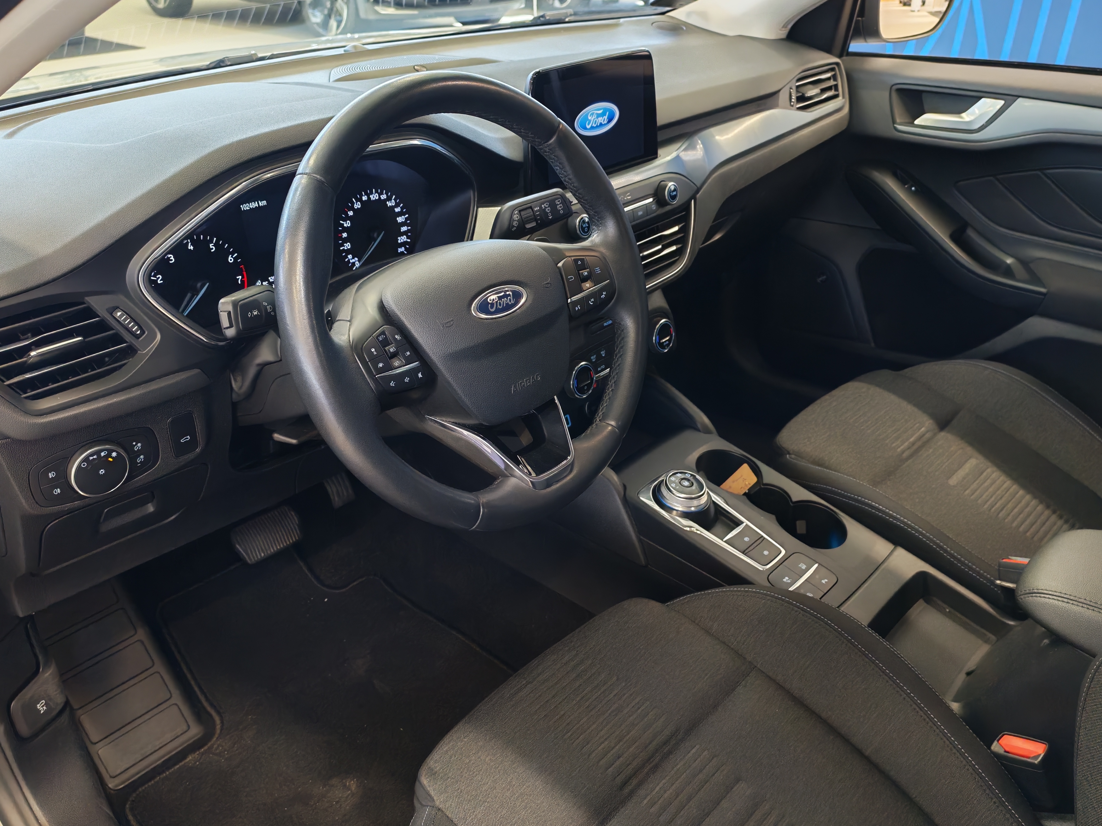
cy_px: 413
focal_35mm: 31
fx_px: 987
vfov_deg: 45.4
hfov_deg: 58.4
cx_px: 551
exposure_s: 1/100
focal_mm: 6.12
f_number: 1.9
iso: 1250
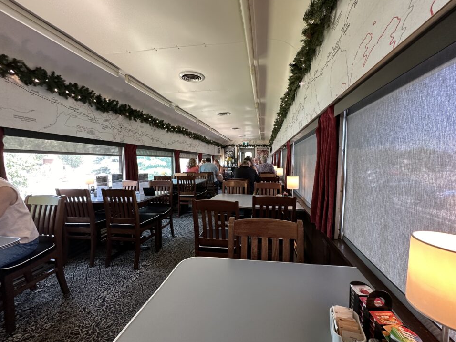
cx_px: 235
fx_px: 198
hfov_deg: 98.1
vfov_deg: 81.7
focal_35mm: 15
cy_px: 176
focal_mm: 2.22
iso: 200
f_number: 2.2
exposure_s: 1/60
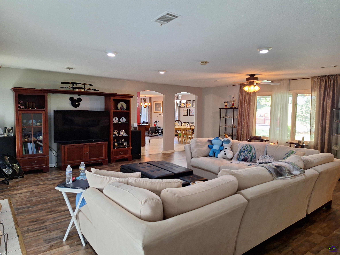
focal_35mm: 23
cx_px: 170
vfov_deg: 58.9
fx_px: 226
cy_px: 128
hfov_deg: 73.9
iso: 125
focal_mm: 5.54
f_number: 1.8
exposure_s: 1/40
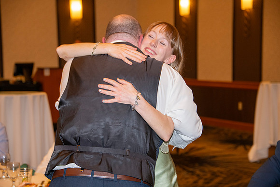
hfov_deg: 19.5
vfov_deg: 13.0
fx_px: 817
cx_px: 140
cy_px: 94
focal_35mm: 105
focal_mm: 105
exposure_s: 1/60
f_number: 5.6
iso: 2000
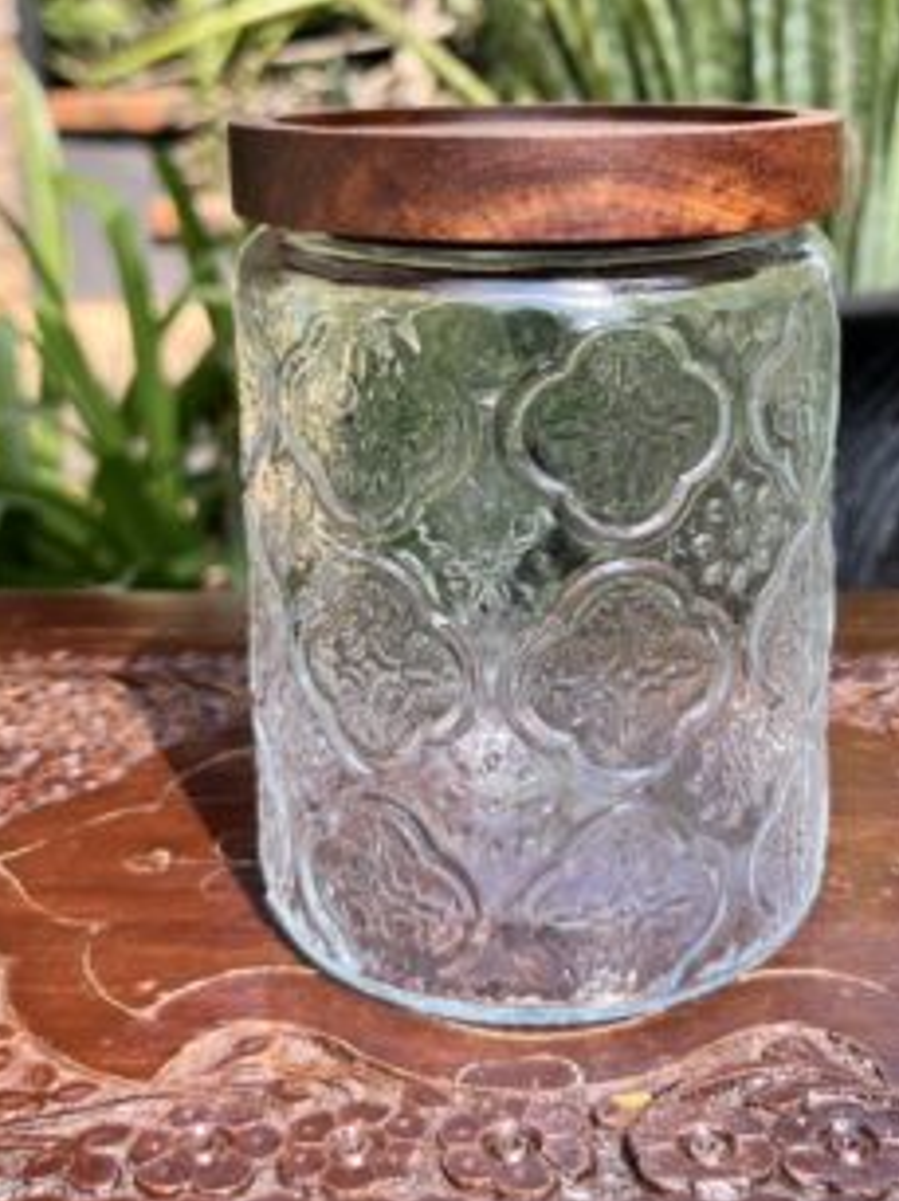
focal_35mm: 34
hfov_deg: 41.4
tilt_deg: -12.6
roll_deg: +0.8
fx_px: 1179
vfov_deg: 53.5
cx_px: 569
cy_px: 467
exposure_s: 1/676
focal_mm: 5.1
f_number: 1.6
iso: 50
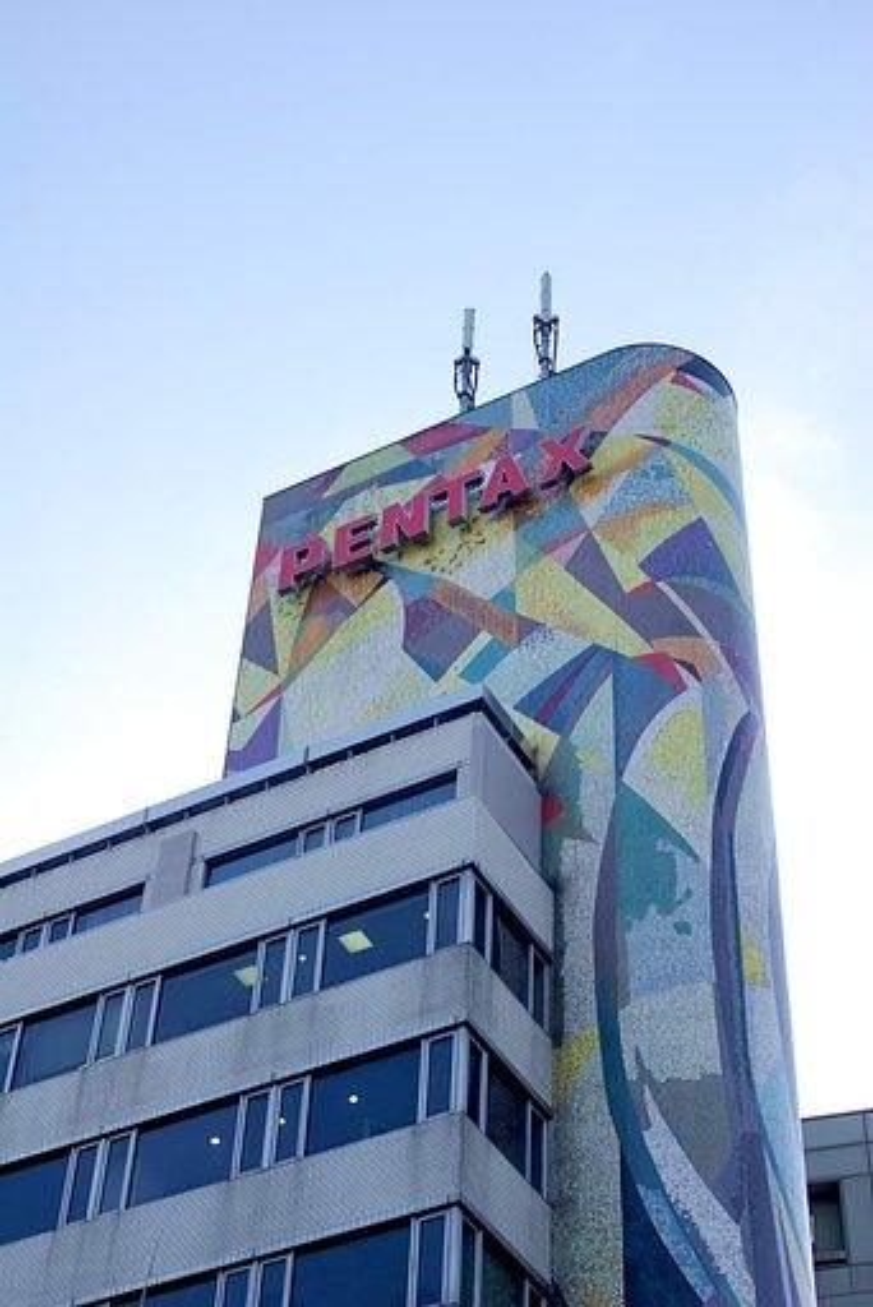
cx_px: 436
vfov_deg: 33.4
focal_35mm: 60
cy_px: 654
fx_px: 2179
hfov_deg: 22.7
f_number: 3.2
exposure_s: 1/500
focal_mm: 40
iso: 100
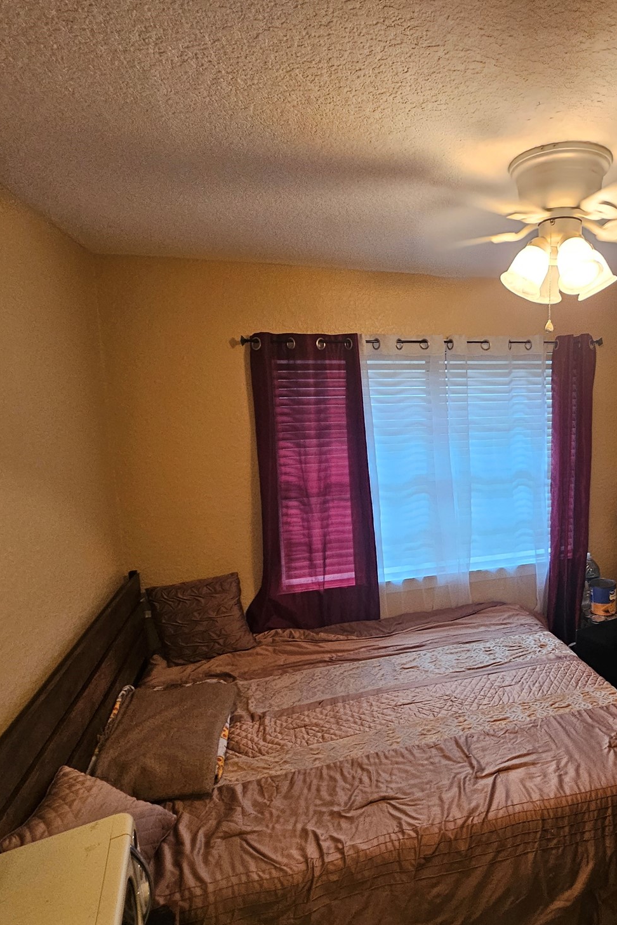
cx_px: 456
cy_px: 477
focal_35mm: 19
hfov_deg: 61.3
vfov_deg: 86.9
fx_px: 488
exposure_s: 1/40
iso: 320
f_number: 2.2
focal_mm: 2.2
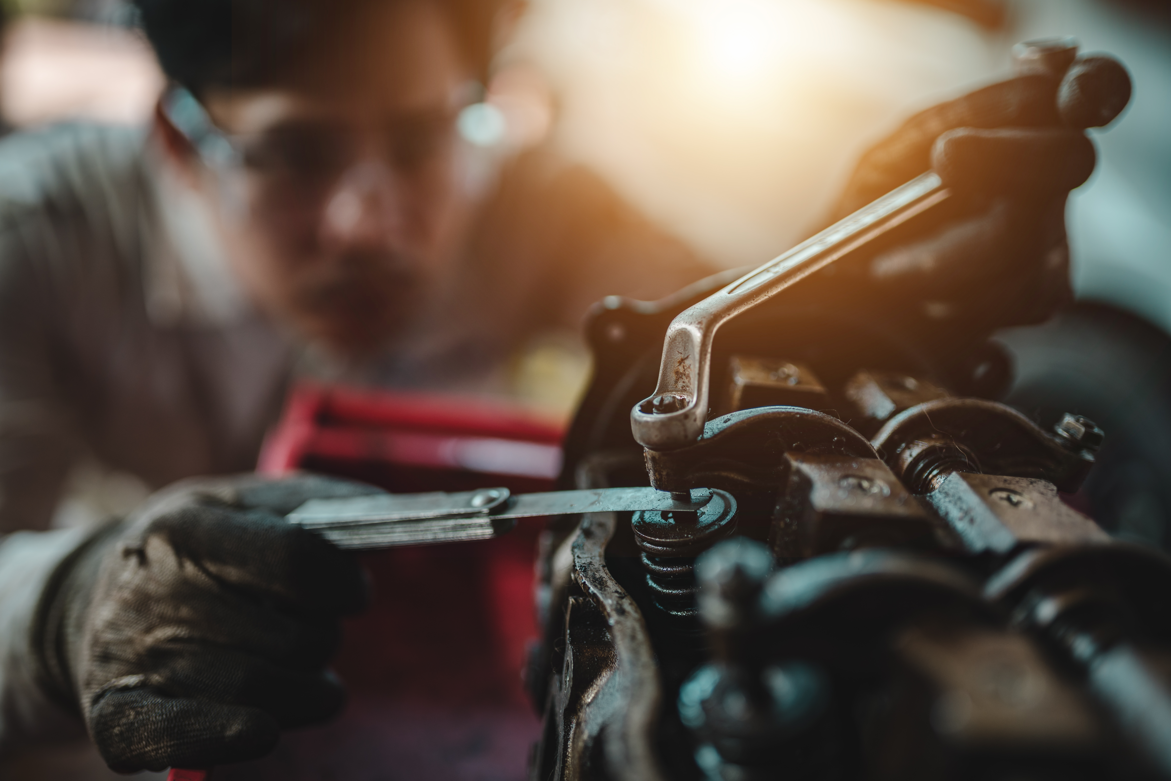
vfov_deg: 37.9
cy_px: 390
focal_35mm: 35
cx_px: 586
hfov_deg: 54.4
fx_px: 1139
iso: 200
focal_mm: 35
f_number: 1.6
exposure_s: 1/500
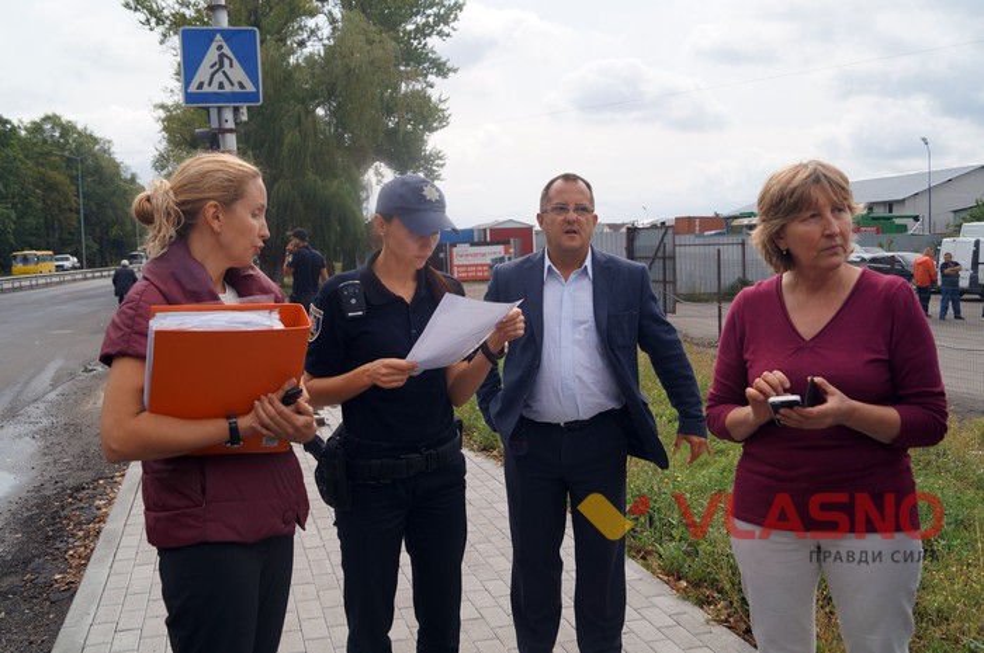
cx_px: 492
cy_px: 326
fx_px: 819
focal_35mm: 30
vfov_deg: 43.5
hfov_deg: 62.0
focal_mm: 20
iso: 100
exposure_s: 1/400
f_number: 4.5
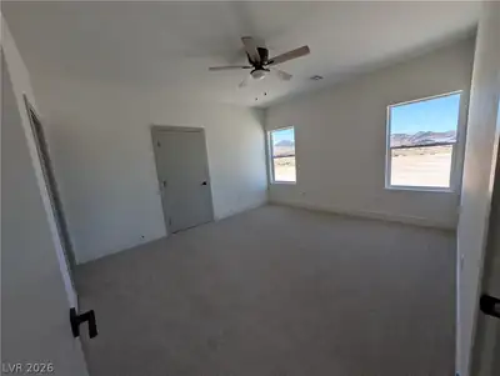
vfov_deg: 94.6
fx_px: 174
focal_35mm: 12
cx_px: 250
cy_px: 188
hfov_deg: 110.5
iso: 48
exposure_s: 1/732
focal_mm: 2.02
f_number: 1.7
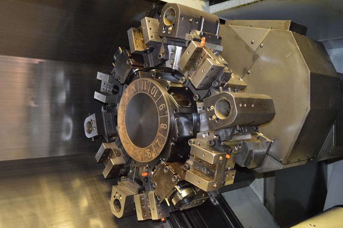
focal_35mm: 33
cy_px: 114
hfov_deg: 57.3
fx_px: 314
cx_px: 172
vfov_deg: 39.9
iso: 1600
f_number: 4
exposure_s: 1/60
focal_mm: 22
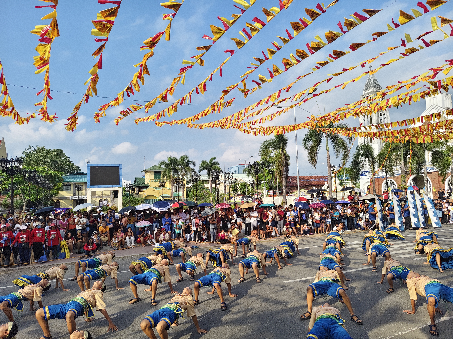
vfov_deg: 56.8
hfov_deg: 71.6
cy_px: 170
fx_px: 314
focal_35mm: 24
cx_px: 226
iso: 50
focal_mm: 5.56
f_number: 1.88
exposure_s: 1/421
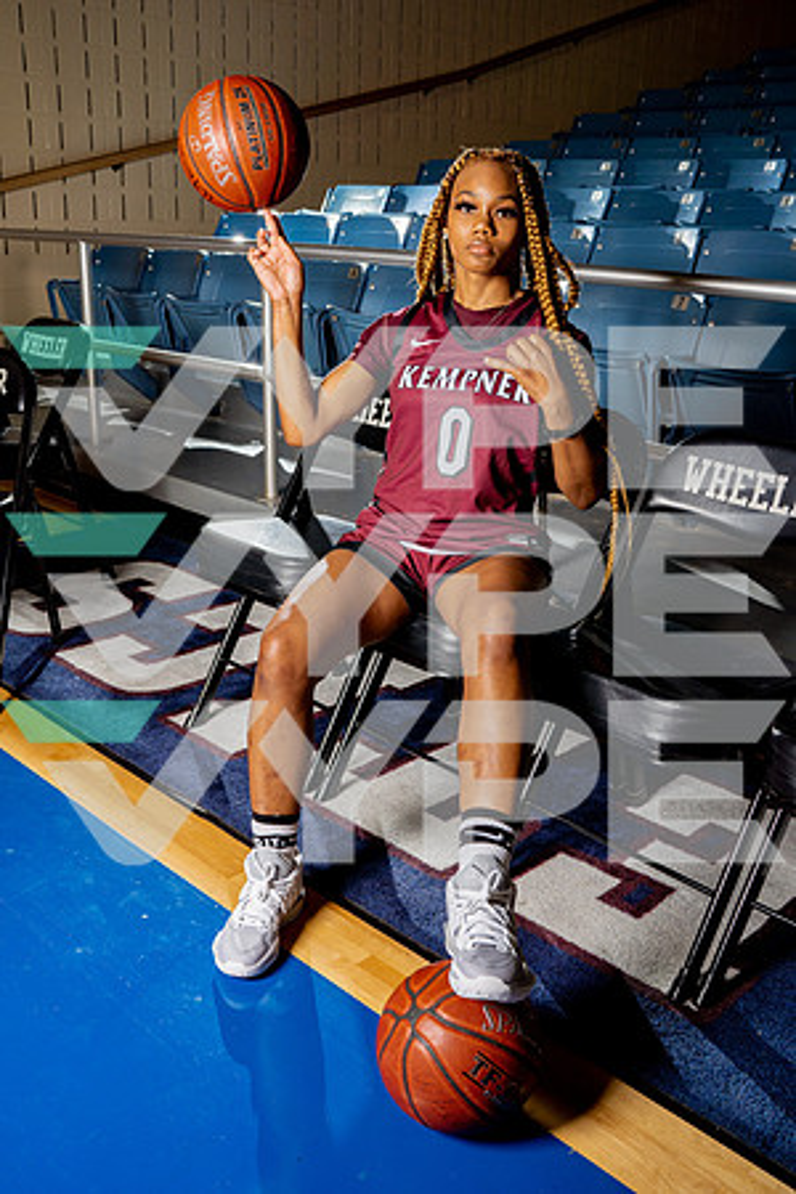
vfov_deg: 54.4
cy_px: 597
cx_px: 398
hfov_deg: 37.9
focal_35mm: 35
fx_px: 1161
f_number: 6.3
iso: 320
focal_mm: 35
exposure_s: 1/250
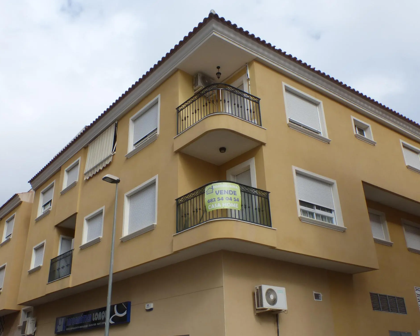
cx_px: 172
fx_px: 410
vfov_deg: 44.5
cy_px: 174
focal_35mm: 33
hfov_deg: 53.9
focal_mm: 4.3
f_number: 4
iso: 100
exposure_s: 1/1000
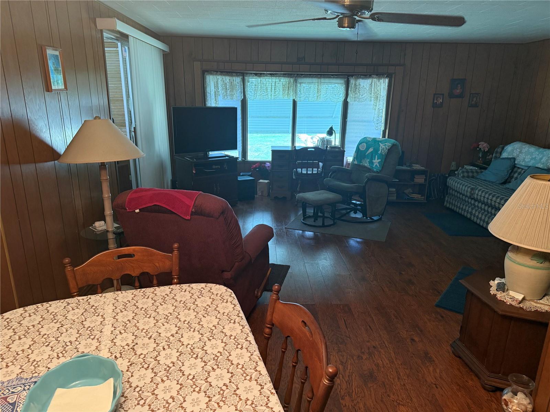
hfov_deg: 71.6
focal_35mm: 24
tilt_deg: -15.3
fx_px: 381
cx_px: 275
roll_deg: +0.2
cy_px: 206
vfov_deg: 56.8
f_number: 1.78
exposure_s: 1/60
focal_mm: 6.76
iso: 400
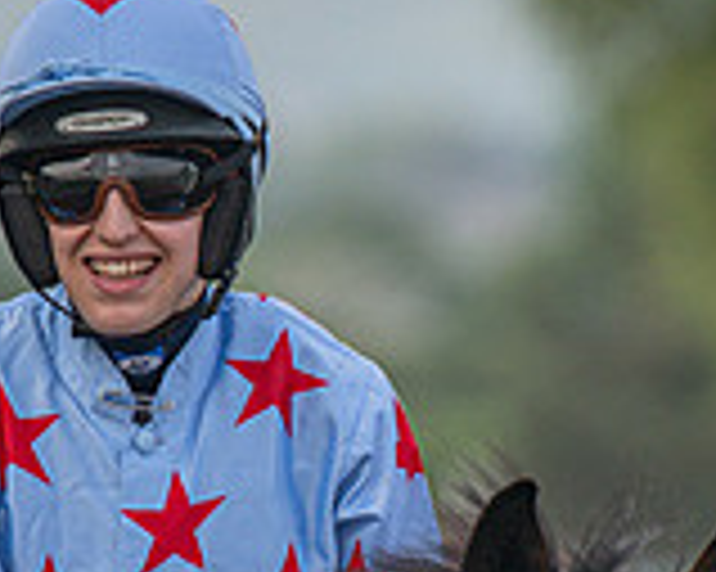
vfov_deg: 1.2
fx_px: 28484
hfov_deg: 1.4
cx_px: 747
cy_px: 719
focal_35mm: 1345
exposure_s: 1/1000
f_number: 4
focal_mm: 280
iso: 400
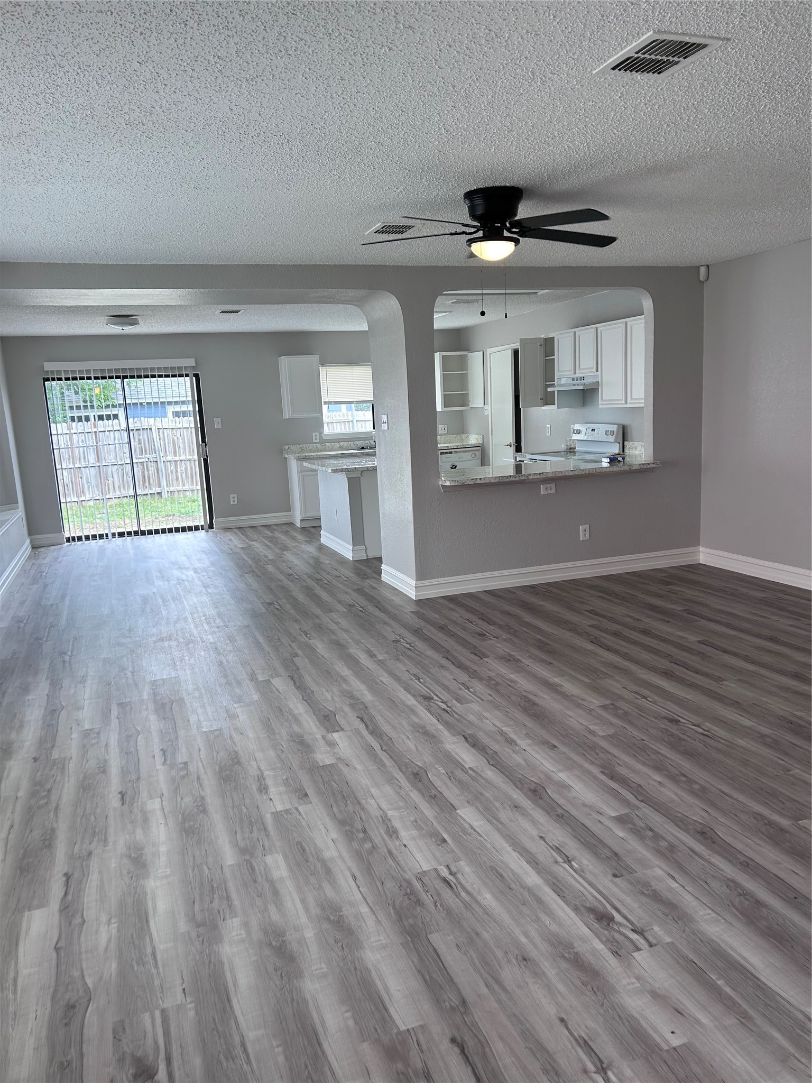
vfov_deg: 67.3
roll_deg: +4.0
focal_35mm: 26
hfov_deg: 53.1
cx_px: 406
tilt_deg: -10.6
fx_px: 813
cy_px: 542
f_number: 1.5
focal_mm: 5.7
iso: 50
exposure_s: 1/135
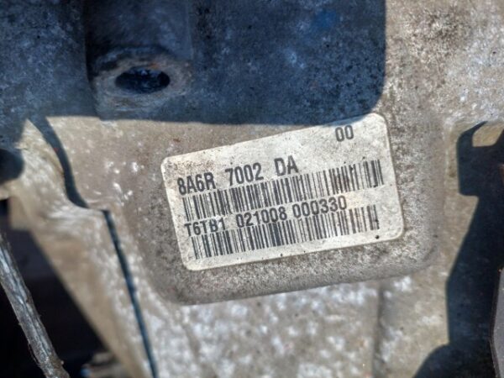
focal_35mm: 25
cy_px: 189
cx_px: 252
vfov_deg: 54.9
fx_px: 364
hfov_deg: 69.4
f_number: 1.8
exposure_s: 1/2610
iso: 40
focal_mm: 5.23
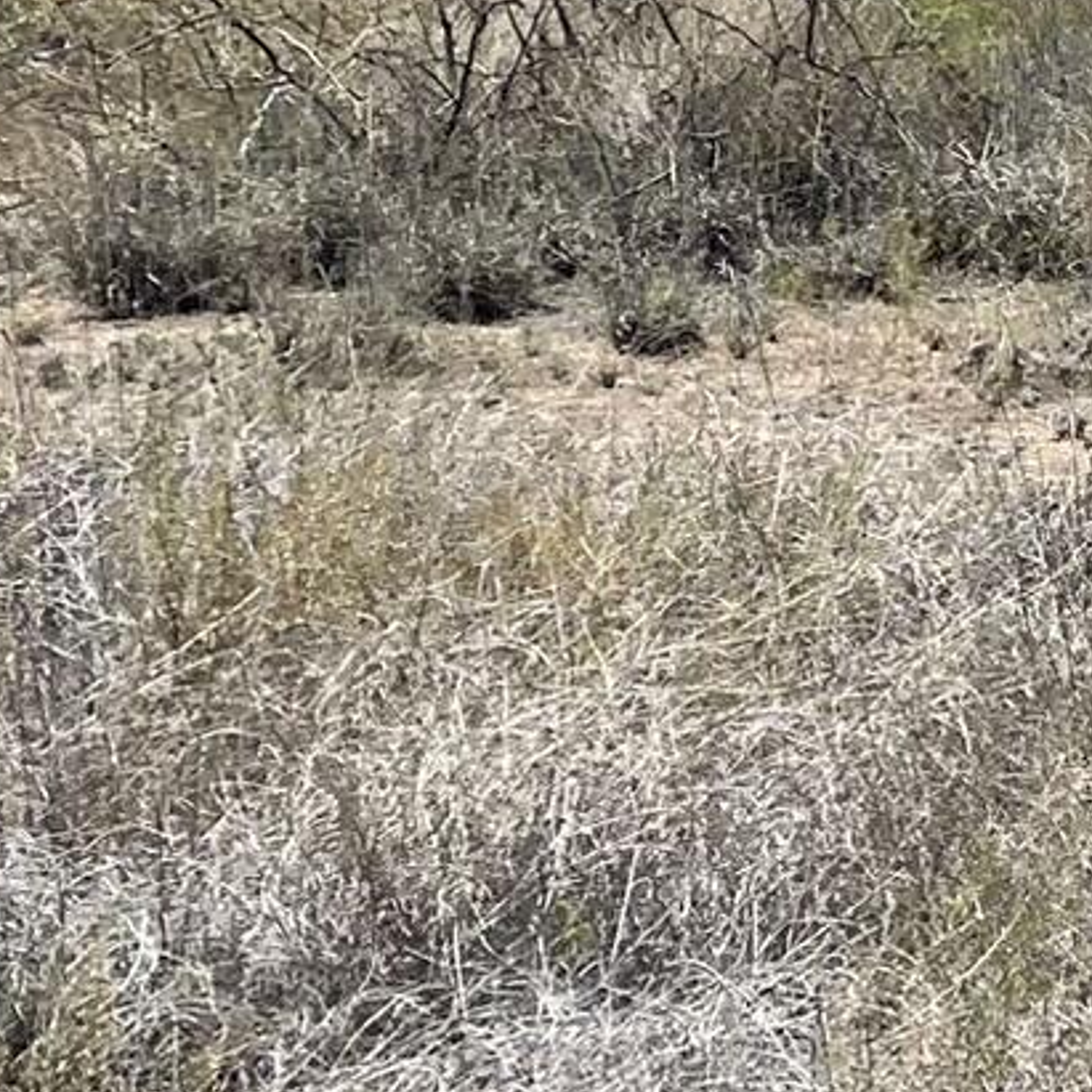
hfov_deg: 6.1
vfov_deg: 6.2
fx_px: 10065
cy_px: -165
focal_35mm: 282
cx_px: 2086
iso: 20
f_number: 2.2
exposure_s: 1/1815
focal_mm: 7.5
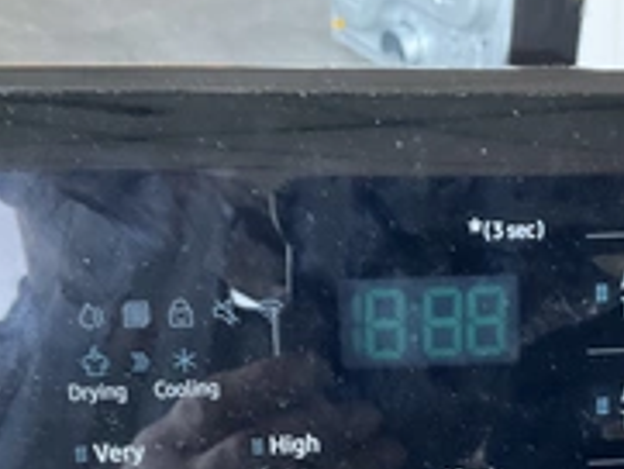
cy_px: 462
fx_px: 1154
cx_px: 455
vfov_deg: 22.2
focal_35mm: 64
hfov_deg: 29.8
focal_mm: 3
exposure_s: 1/30
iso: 320
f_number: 1.8
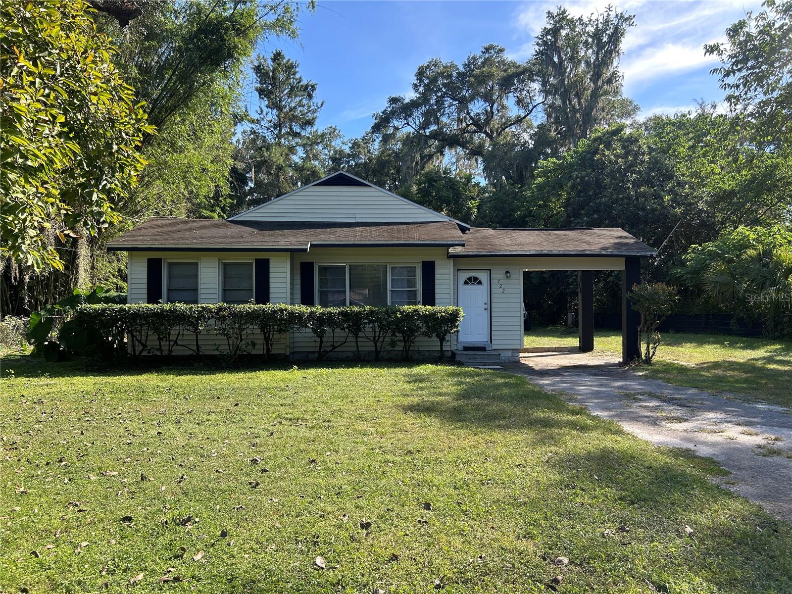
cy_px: 297
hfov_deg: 67.3
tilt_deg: +1.8
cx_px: 396
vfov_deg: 53.1
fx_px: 595
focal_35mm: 26
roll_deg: +1.0
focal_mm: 5.7
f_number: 1.5
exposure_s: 1/873
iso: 50
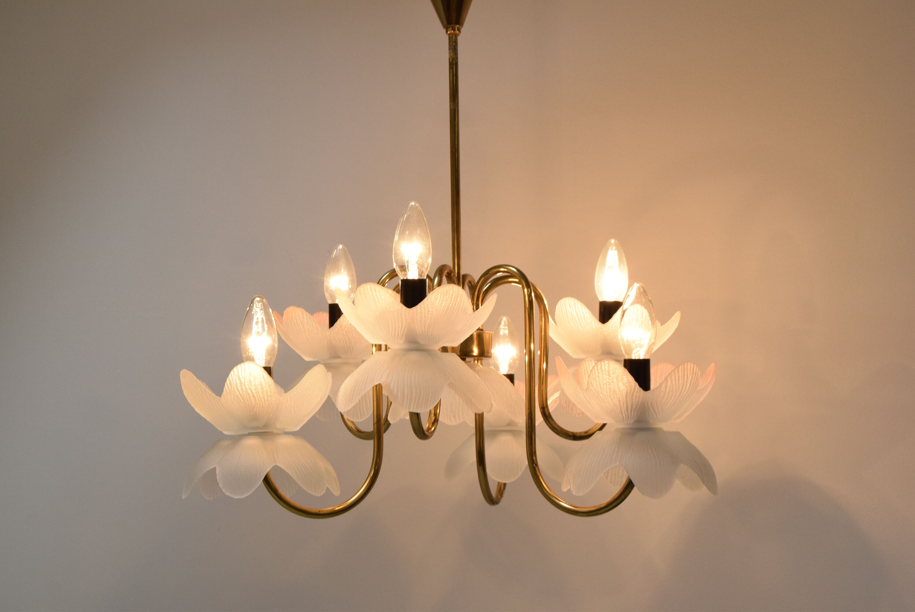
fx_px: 1450
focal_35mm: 57
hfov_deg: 35.0
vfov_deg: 23.8
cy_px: 306
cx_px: 458
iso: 1600
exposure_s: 1/320
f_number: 9
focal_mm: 38
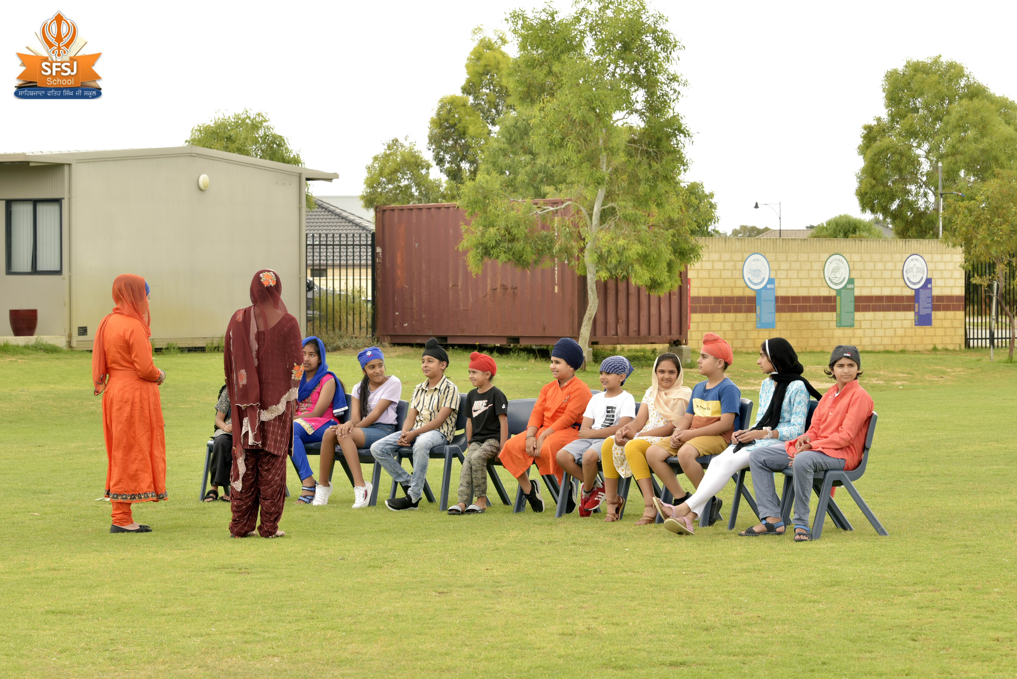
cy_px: 340
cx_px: 508
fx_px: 3109
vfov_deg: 12.5
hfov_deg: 18.6
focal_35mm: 110
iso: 250
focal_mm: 110
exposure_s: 1/125
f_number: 10
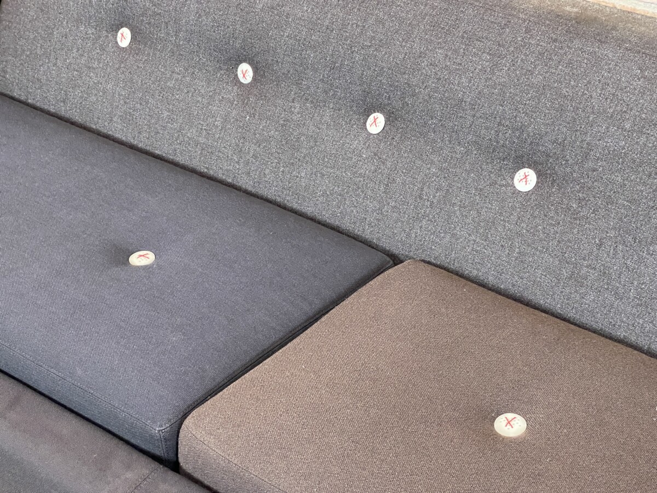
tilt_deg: -32.1
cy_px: 246
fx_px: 1215
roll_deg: +3.4
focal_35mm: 64
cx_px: 328
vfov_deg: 22.9
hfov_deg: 30.3
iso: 800
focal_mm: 7.5
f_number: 2.2
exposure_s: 1/50
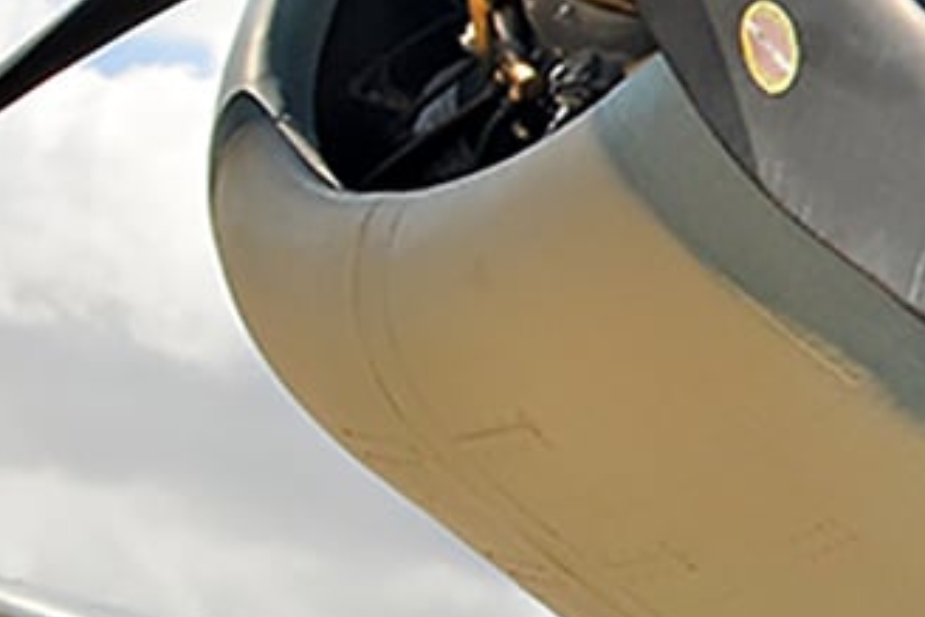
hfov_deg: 11.8
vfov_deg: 9.3
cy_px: -565
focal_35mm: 140
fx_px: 3592
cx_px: 2245
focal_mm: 17
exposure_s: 1/250
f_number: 11
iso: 200
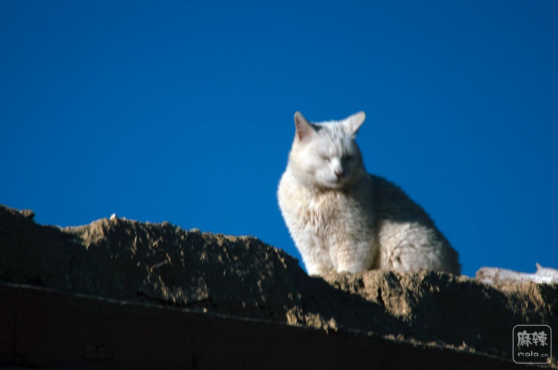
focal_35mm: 300
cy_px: 185
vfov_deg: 4.6
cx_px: 279
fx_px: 4645
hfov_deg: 6.9
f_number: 22
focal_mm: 200
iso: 200
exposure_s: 1/40
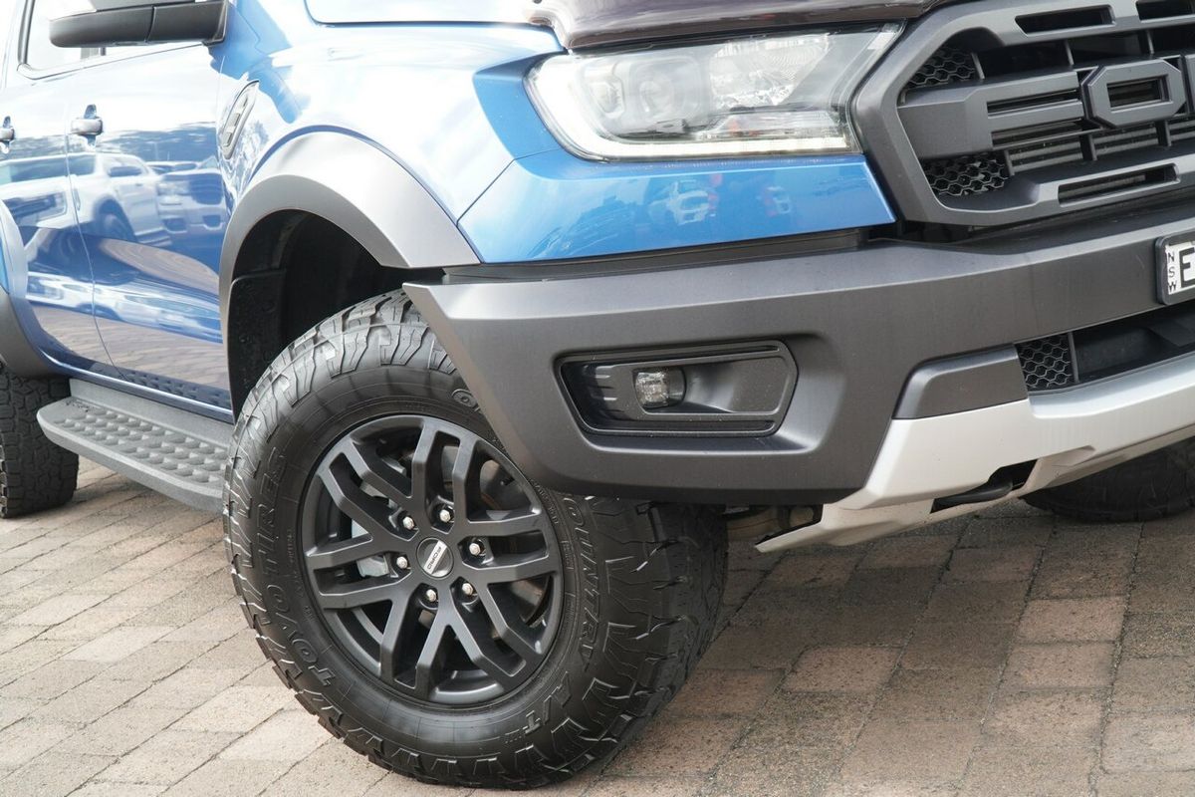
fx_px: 1394
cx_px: 598
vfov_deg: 31.9
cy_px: 398
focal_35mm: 42
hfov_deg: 46.4
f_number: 7.1
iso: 800
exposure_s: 1/160
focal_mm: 28
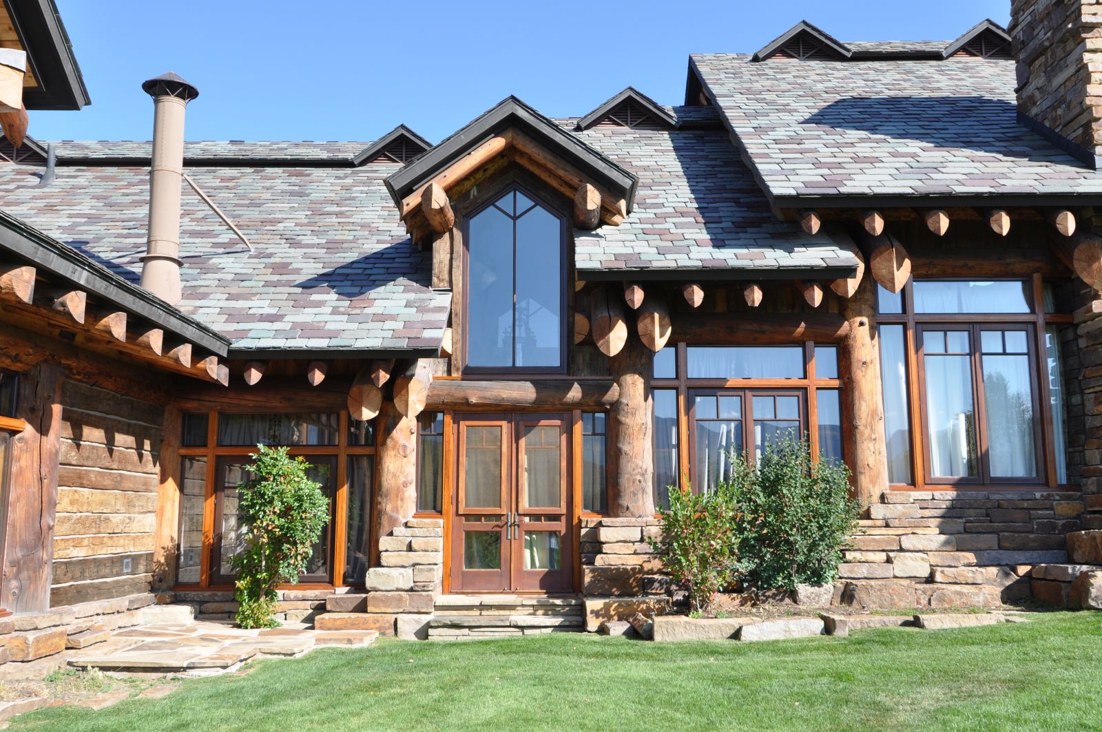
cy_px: 366
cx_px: 551
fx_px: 1009
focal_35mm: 33
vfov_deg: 39.9
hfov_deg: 57.3
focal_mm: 22
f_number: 8
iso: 200
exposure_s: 1/250
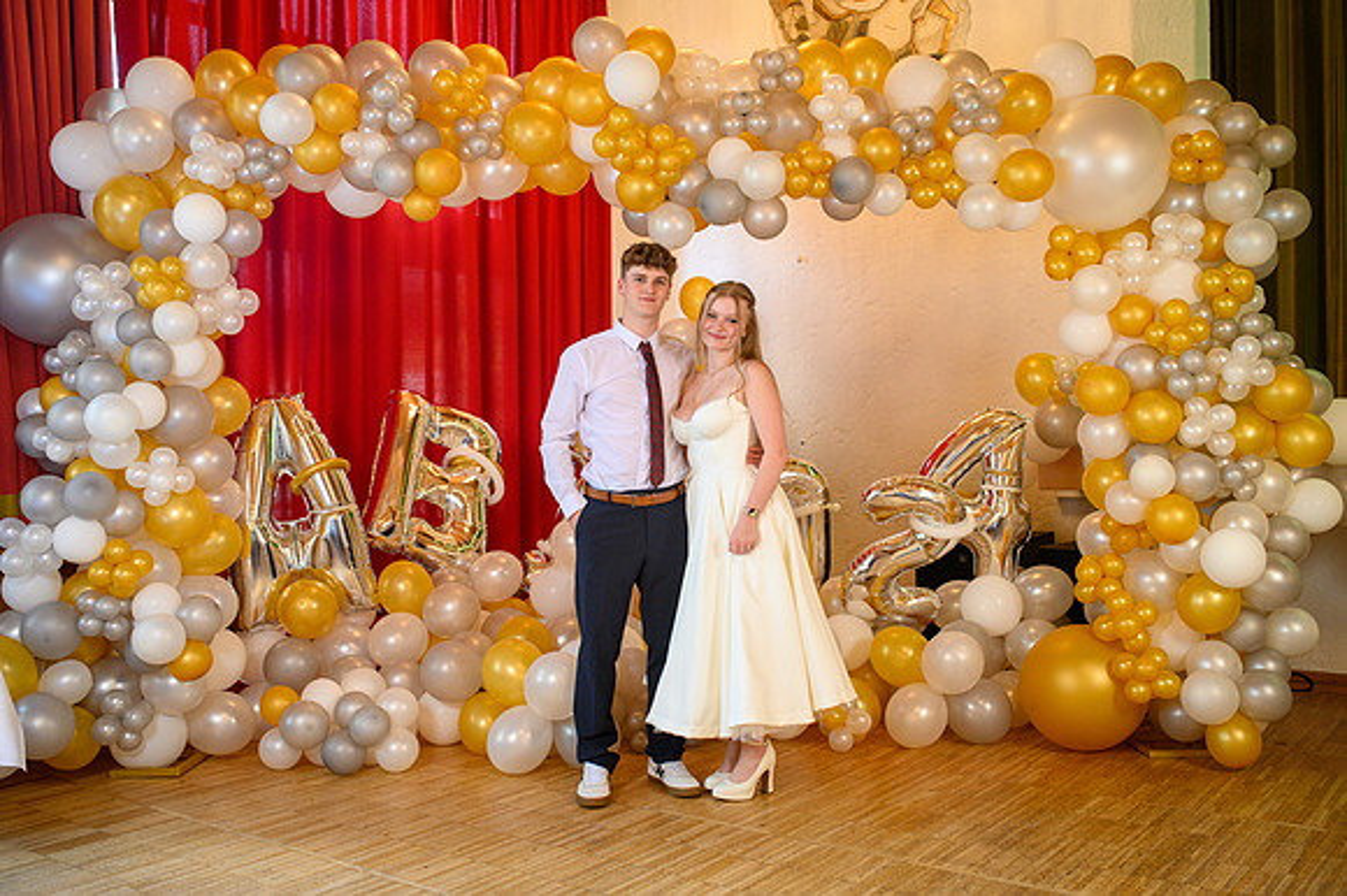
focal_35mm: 36
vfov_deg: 36.9
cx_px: 656
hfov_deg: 53.3
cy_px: 437
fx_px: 1342
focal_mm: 35
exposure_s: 1/100
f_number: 3.5
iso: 1250
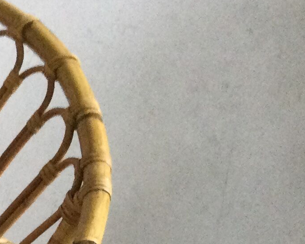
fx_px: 1300
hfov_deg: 11.9
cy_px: 447
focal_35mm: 144
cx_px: -319
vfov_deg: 10.1
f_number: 2.4
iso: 125
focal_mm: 3.3
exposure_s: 1/33
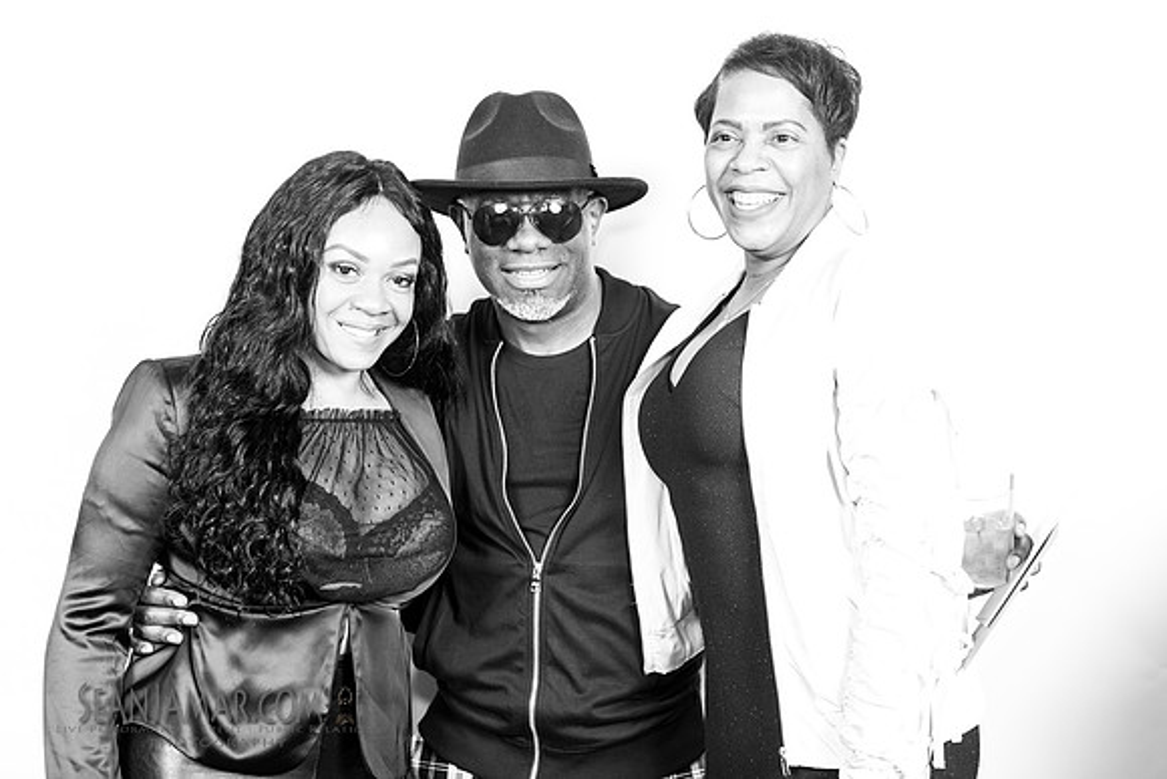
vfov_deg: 22.6
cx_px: 584
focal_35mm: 60
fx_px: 1945
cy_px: 390
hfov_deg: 33.4
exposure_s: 1/200
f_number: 4
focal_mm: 60
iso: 500
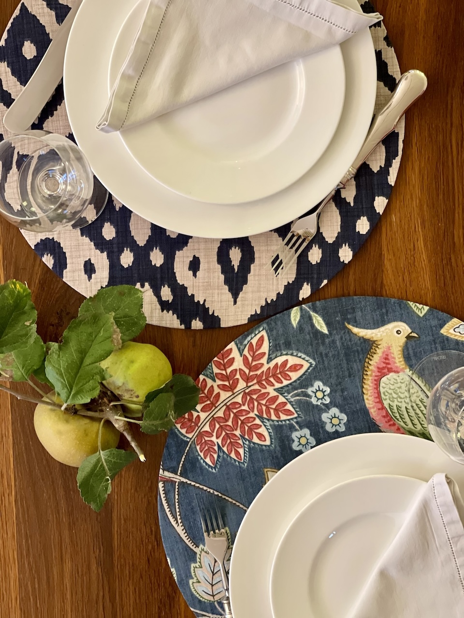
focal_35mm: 64
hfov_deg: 22.9
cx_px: 232
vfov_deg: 30.3
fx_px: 1144
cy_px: 309
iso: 320
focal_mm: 7.5
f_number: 2.2
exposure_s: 1/33
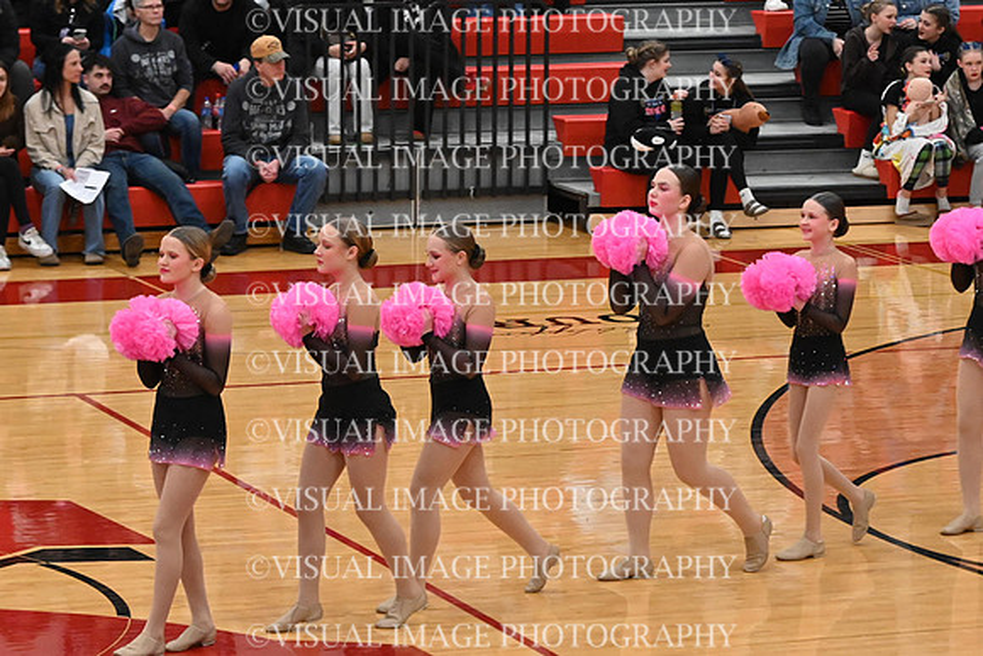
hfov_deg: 12.2
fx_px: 4588
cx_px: 492
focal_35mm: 168
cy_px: 328
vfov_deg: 8.2
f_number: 4
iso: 8000
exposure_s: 1/400
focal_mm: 112
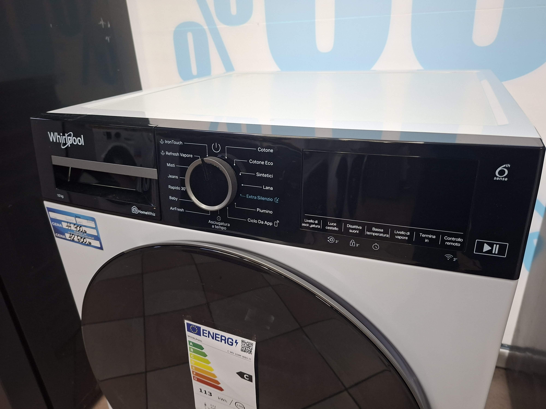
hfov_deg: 73.9
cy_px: 204
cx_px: 273
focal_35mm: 23
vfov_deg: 58.9
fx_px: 363
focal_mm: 5.54
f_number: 1.8
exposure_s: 1/100
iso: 250
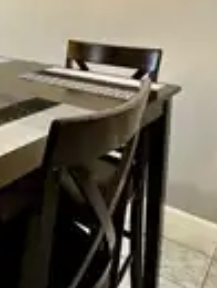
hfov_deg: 30.4
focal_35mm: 43
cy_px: 33
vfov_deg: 40.7
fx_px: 358
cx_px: -18
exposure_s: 1/60
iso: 200
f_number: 2.2
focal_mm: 2.22
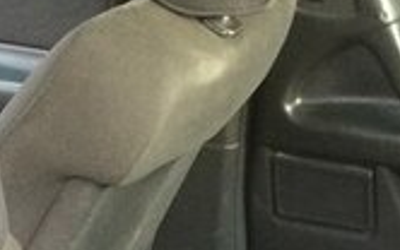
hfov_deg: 16.4
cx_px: 482
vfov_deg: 9.9
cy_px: 518
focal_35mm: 122
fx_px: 1331
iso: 200
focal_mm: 4.15
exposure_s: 1/33
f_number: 2.2
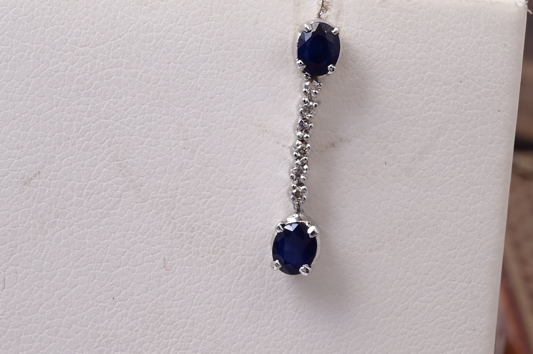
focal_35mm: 192
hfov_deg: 10.7
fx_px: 2841
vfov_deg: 7.1
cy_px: 165
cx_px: 325
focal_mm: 70
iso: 500
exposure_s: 1/100
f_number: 22
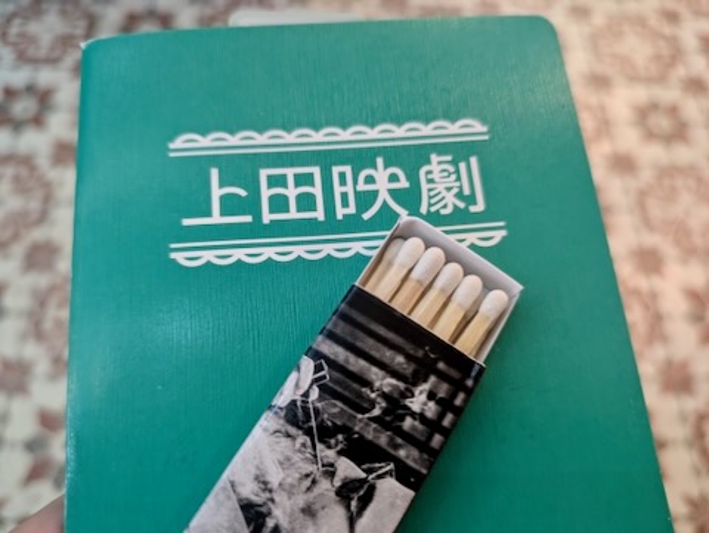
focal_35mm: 25
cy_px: 266
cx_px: 354
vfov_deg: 55.0
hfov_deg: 69.3
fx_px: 513
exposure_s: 1/24
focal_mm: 5.43
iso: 655
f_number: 1.89
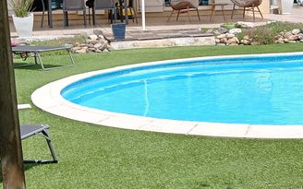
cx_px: 239
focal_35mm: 84
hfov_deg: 24.3
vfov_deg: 15.5
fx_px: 694
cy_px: 58
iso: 20
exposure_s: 1/976
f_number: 1.8
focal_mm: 3.98
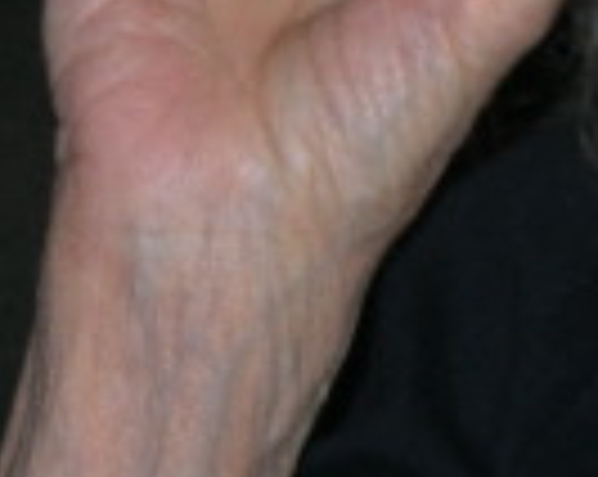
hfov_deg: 4.5
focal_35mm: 433
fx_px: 7652
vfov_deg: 3.6
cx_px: 746
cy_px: -99
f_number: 4.3
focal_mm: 19.1
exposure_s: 1/60.1
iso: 50
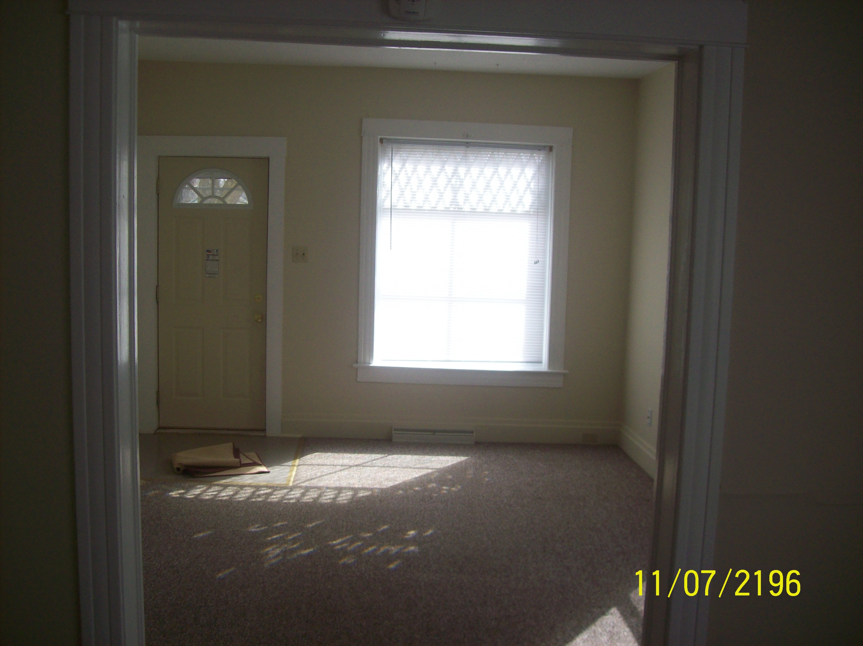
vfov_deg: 39.6
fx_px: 897
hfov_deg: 51.4
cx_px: 432
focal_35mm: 36
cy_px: 323
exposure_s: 1/159
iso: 80
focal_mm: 6
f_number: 2.7
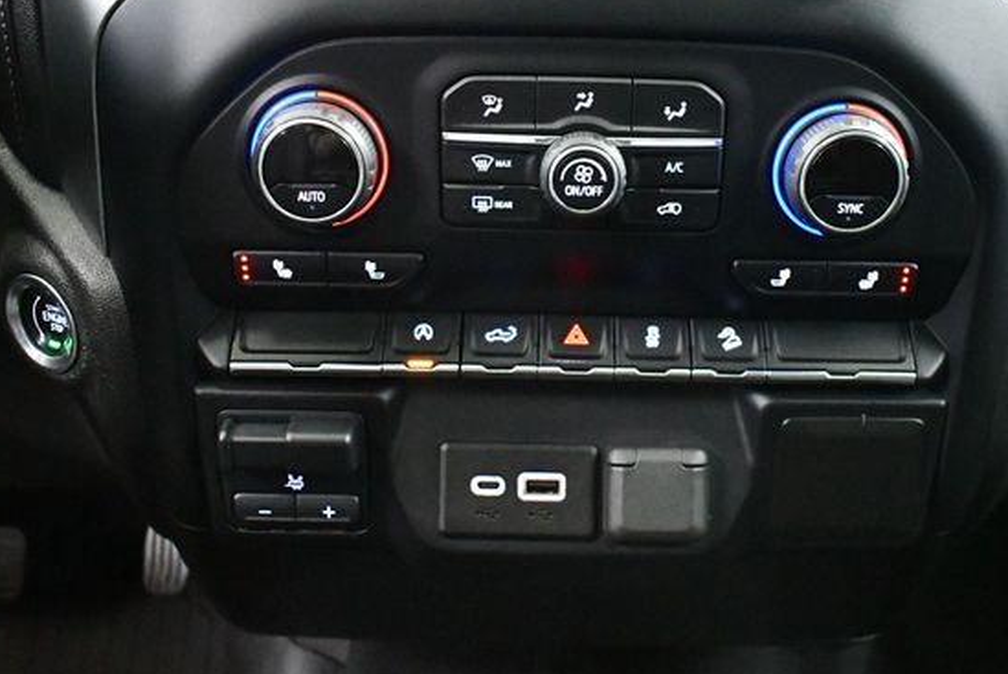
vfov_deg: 31.9
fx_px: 1177
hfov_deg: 46.3
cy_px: 342
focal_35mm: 42
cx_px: 567
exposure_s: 1/60
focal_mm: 18
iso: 12800
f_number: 3.5
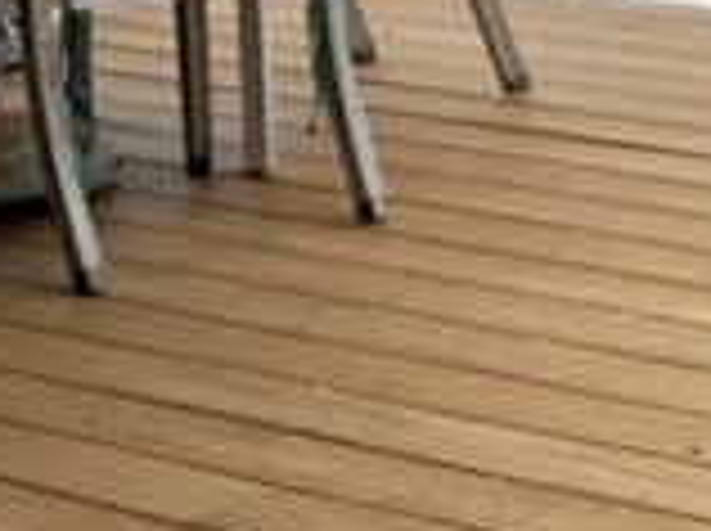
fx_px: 3589
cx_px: 1773
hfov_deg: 9.8
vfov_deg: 8.2
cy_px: -398
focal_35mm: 175
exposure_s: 1/1600
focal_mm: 28
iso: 100
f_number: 3.5
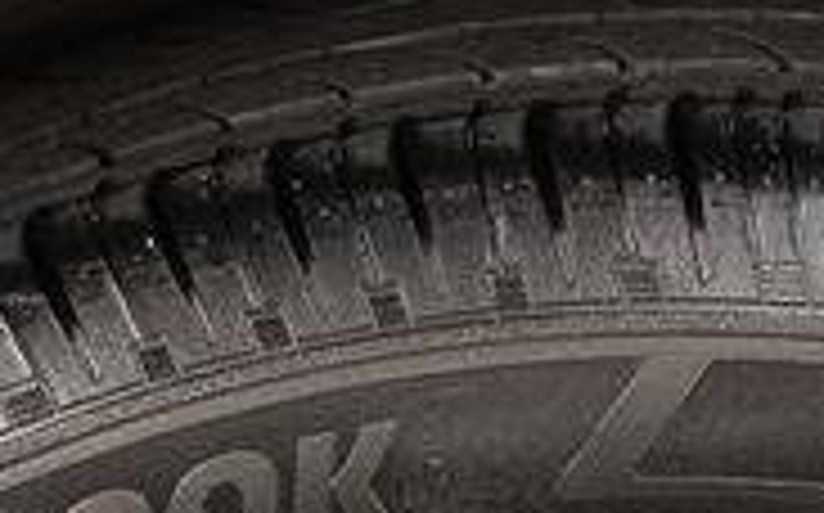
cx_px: 628
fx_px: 13439
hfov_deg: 3.5
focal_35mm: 599
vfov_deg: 2.2
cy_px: 1804
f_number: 5.6
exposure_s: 1/3
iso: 100
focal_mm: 62.7
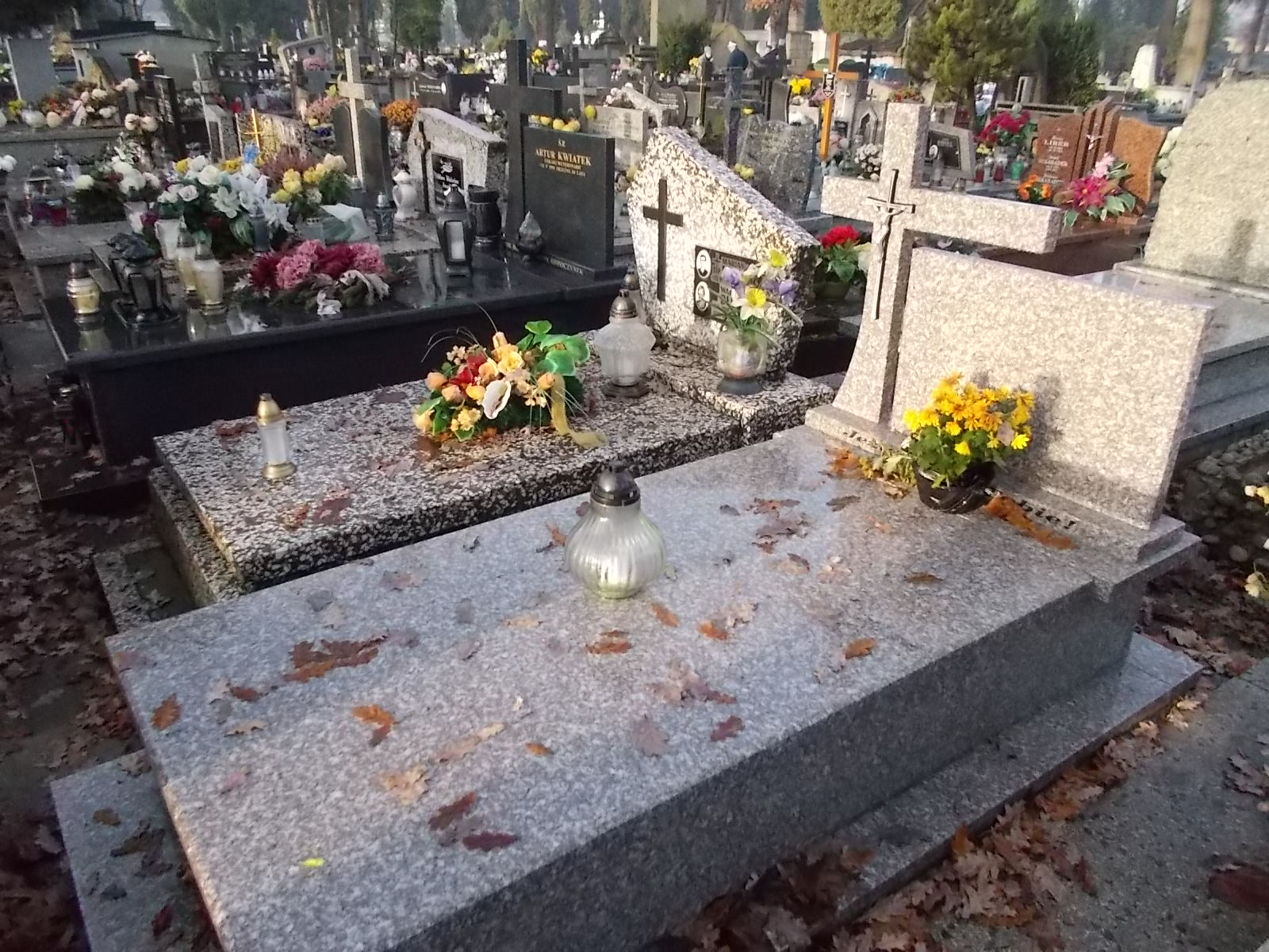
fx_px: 953
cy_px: 476
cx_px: 634
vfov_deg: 53.1
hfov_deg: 67.3
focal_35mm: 26
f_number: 8
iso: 400
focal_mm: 4.6
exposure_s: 1/125
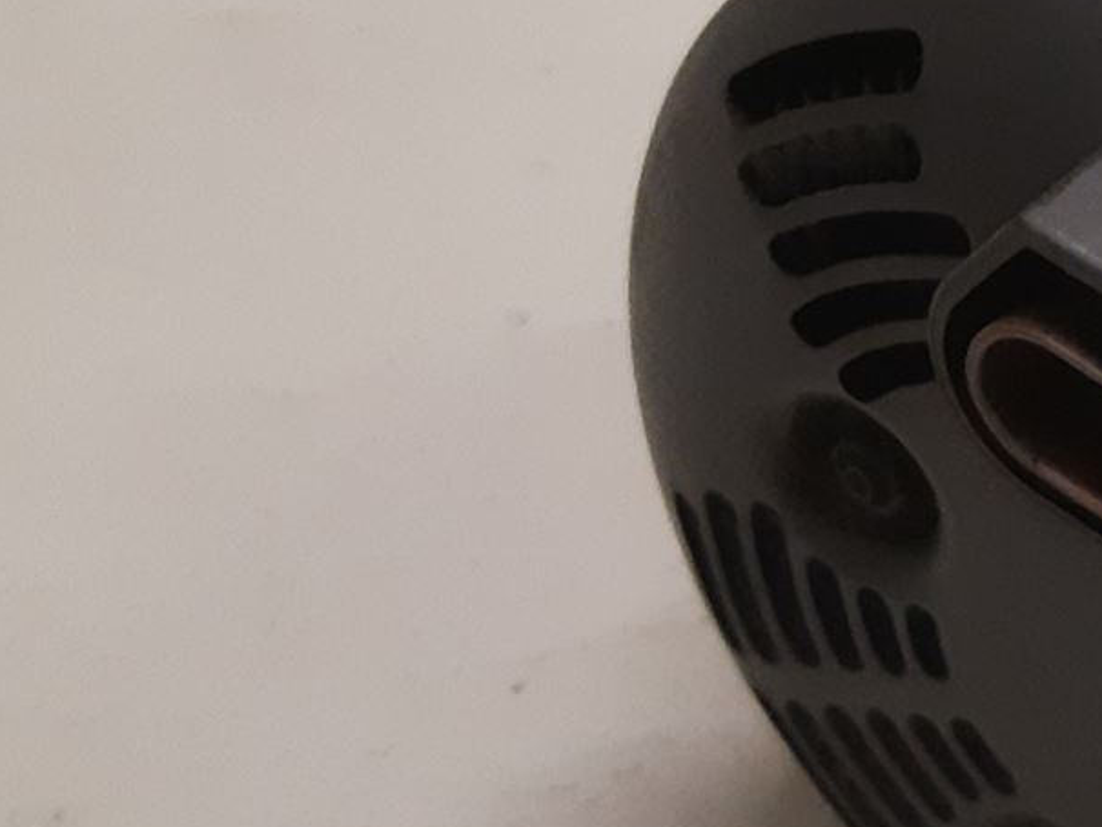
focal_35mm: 88
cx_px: 1536
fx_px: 2802
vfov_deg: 16.8
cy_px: 359
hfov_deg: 19.9
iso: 320
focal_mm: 3.93
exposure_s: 1/50
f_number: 1.7
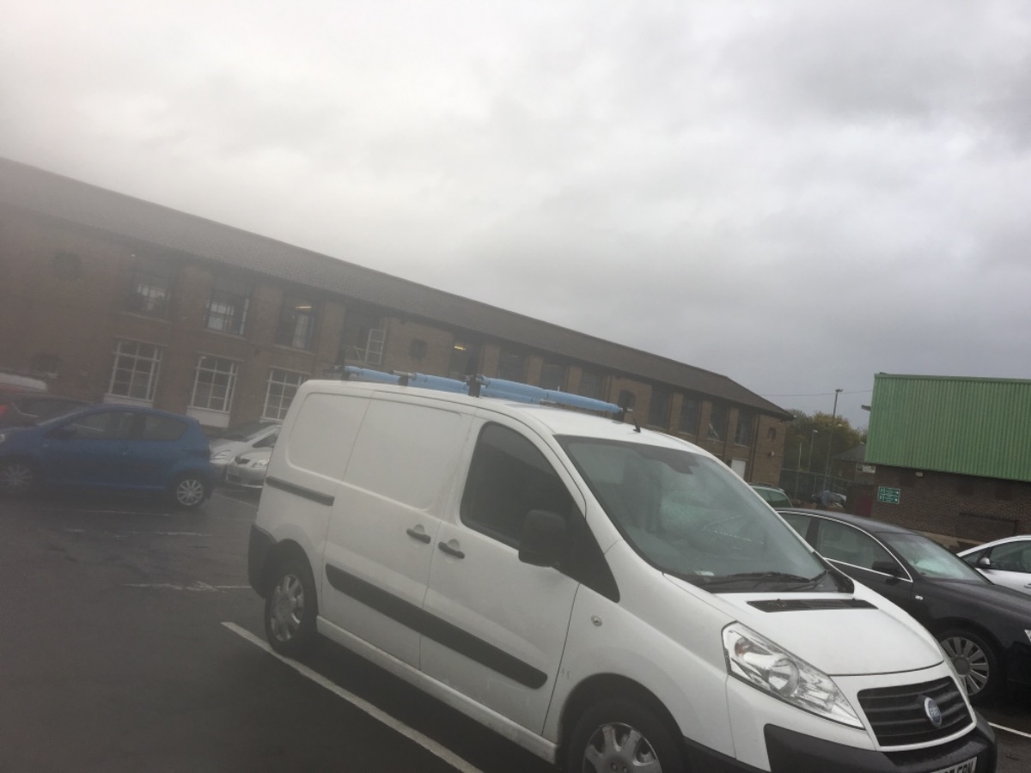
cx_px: 516
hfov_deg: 61.7
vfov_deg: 48.2
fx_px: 864
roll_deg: -9.0
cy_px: 386
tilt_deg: +4.6
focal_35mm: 29
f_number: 2.2
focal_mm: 4.15
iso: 25
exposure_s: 1/313
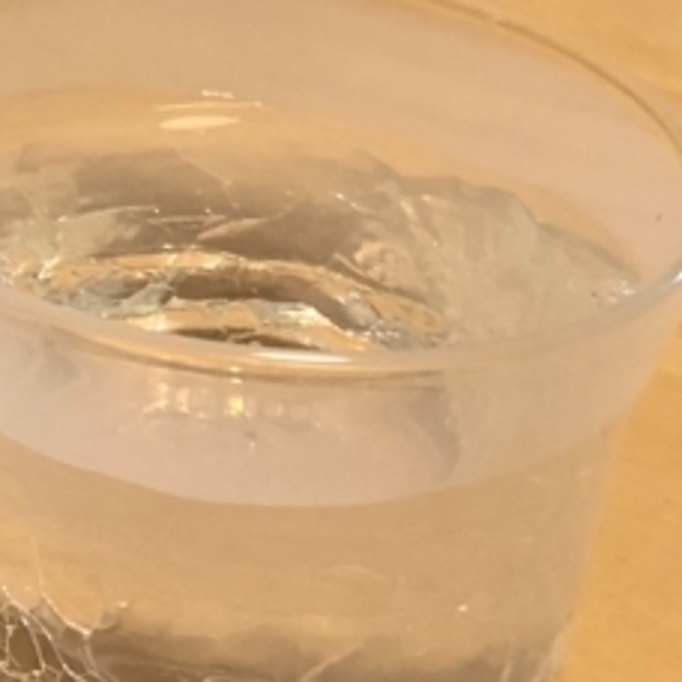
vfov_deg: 14.2
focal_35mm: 111
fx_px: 2474
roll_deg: +0.5
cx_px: -284
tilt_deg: -14.0
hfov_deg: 14.8
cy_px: -461
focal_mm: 4
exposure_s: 1/17
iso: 50
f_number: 1.8
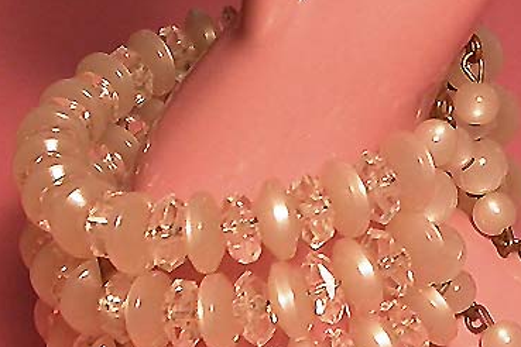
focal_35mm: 45
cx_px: 291
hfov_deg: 43.5
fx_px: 651
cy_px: 217
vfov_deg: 29.7
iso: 100
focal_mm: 7.85
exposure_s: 1/60
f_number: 2.6
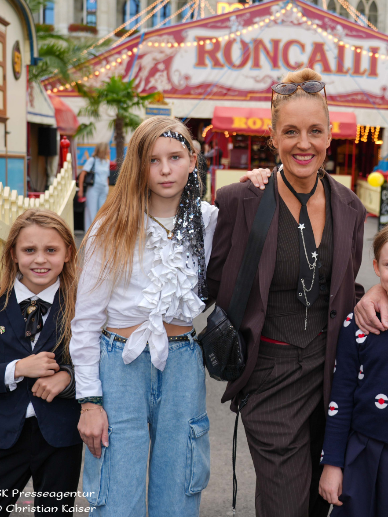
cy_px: 256
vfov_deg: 36.2
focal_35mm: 53
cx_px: 323
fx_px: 792
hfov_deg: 26.9
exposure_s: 1/160
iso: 125
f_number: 4
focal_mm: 36
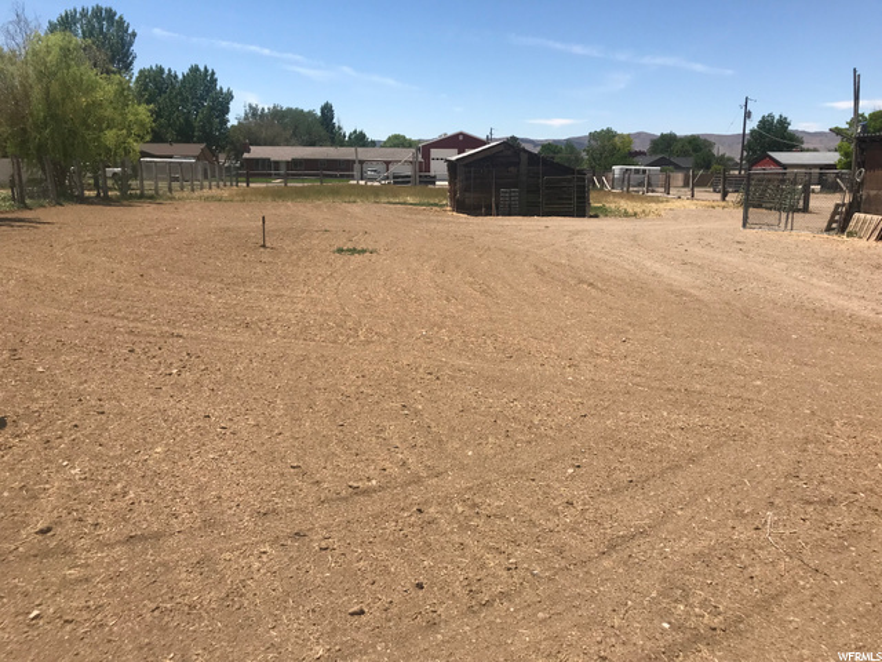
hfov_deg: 63.4
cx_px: 441
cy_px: 331
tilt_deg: -13.5
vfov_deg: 49.7
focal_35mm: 28
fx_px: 713
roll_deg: -0.5
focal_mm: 3.99
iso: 20
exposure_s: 1/3300
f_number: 1.8
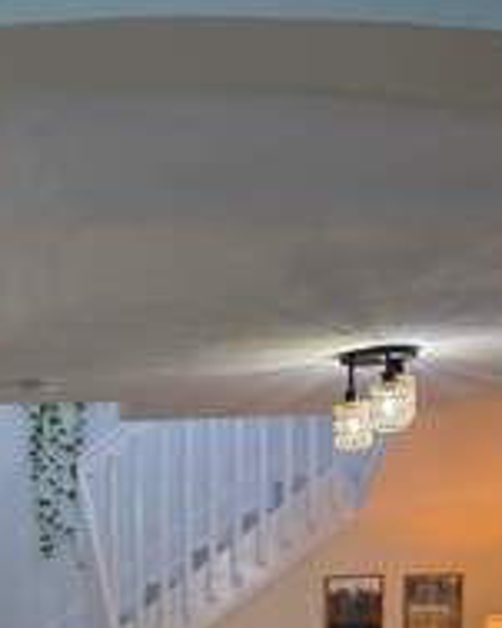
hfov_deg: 19.4
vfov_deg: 22.8
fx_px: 1413
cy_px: 774
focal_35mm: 76
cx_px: -40
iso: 100
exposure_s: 1/120
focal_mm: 6.3
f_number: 1.7
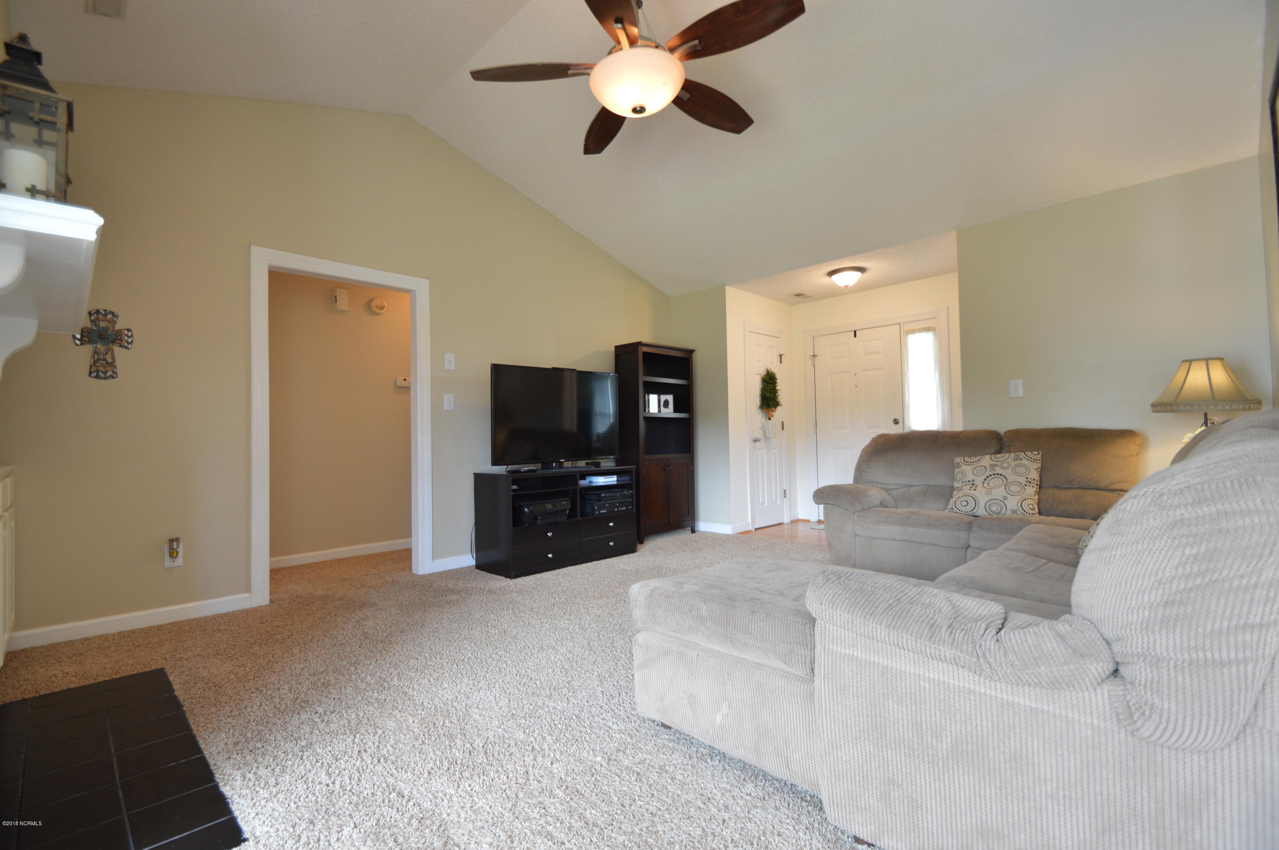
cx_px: 640
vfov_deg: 77.2
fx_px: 532
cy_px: 425
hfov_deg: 100.4
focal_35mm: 15
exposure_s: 1/13
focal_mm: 10
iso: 200
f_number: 3.5
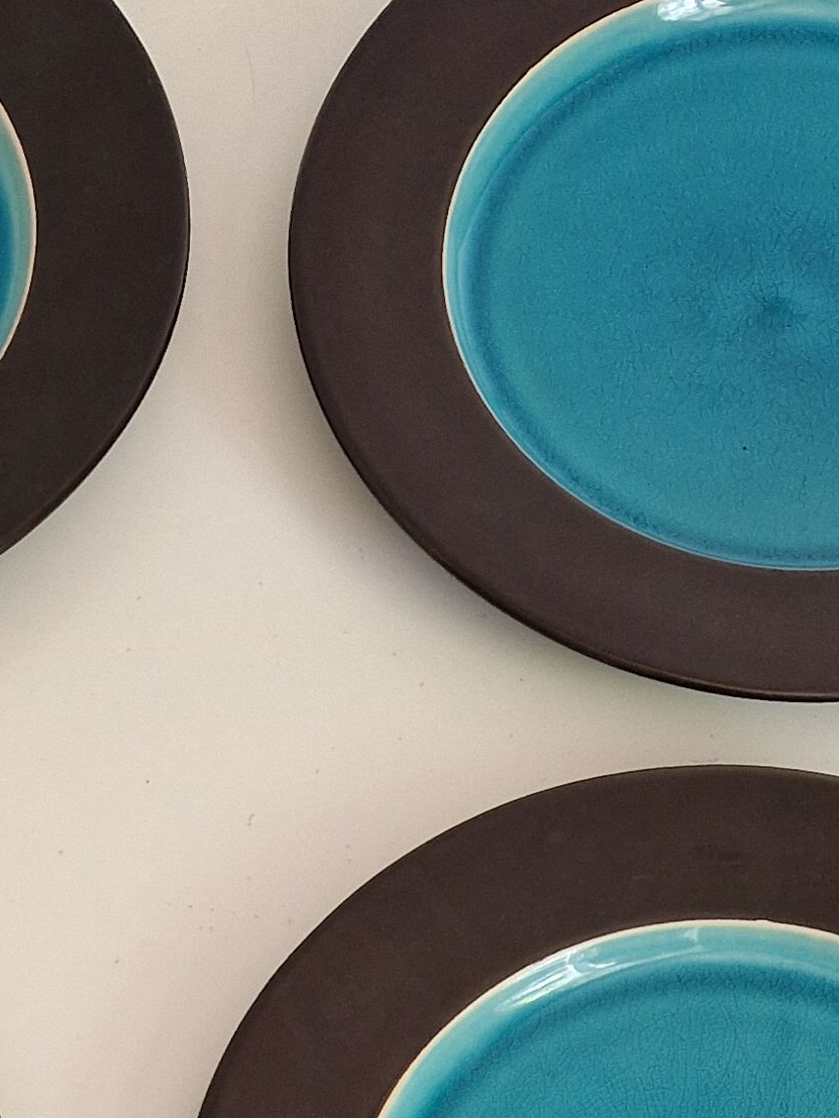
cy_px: 1700
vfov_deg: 20.1
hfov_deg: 17.2
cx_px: -64
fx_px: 2682
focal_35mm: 83
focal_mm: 5.4
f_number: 1.8
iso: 50
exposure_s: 1/100
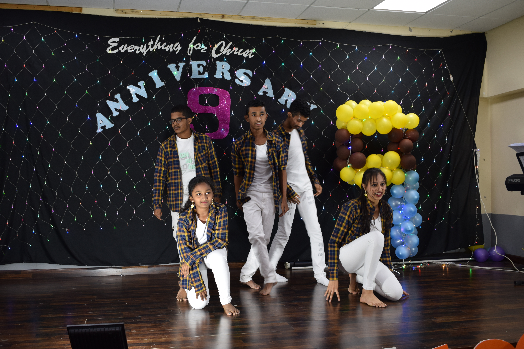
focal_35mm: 39
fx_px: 568
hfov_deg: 49.6
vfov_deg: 34.2
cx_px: 262
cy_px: 174
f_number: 4
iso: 400
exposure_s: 1/60
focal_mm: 26
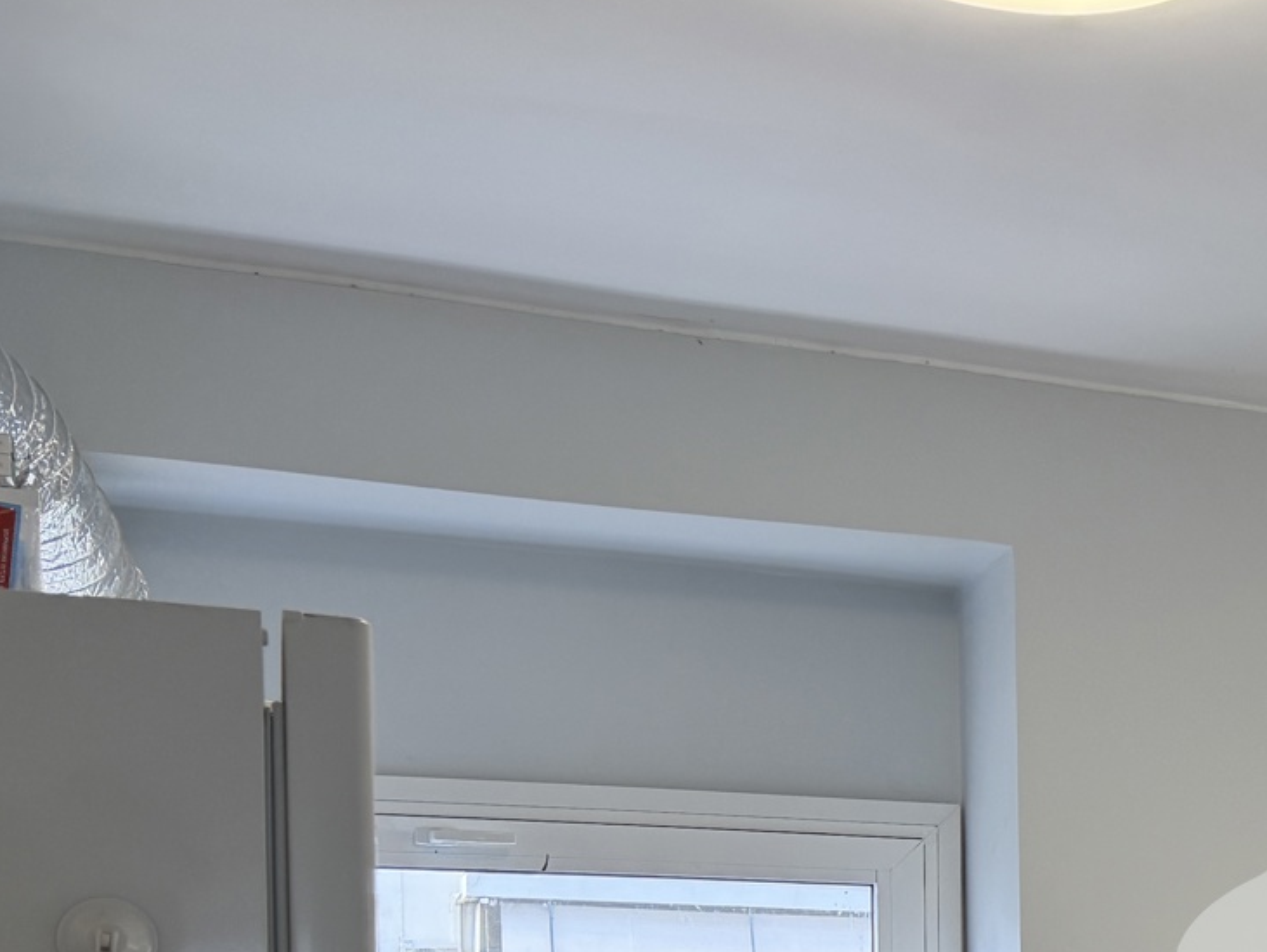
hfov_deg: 26.9
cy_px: 1125
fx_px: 2307
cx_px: 1544
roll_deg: +0.1
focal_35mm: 63
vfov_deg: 21.7
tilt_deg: -2.0
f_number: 1.78
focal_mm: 6.76
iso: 100
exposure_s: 1/133
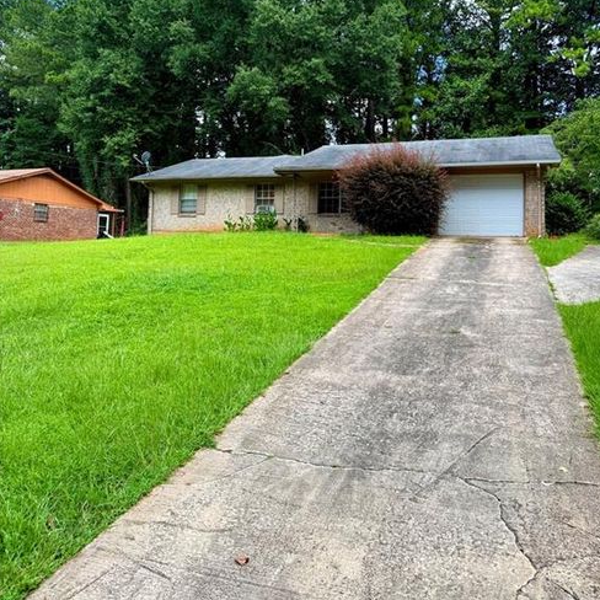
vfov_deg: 54.6
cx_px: 305
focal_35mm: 29
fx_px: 569
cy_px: 206
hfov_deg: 55.6
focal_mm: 6.76
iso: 100
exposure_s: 1/1156
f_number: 1.78
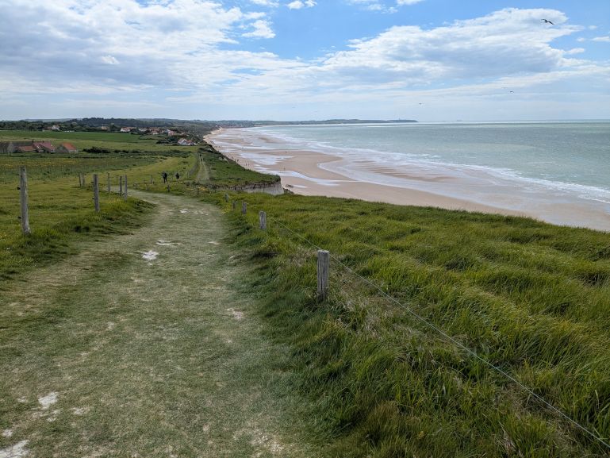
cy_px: 229
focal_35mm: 27
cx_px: 305
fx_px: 476
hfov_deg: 65.3
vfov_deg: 51.4
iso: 44
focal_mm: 4.38
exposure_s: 1/3891
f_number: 1.73
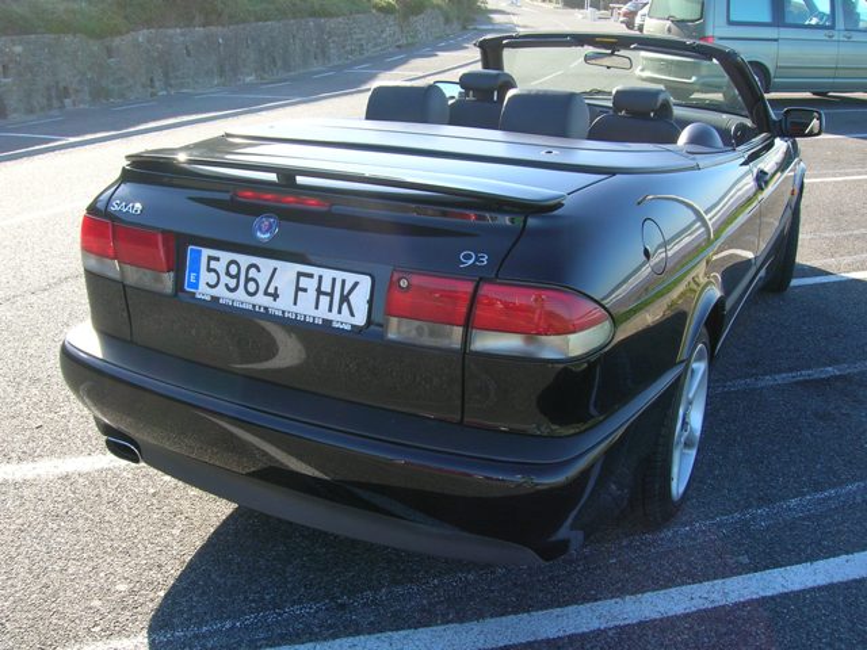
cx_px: 434
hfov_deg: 54.0
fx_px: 852
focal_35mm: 34
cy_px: 325
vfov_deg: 41.8
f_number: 4.9
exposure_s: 1/99
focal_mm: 5.7
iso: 50
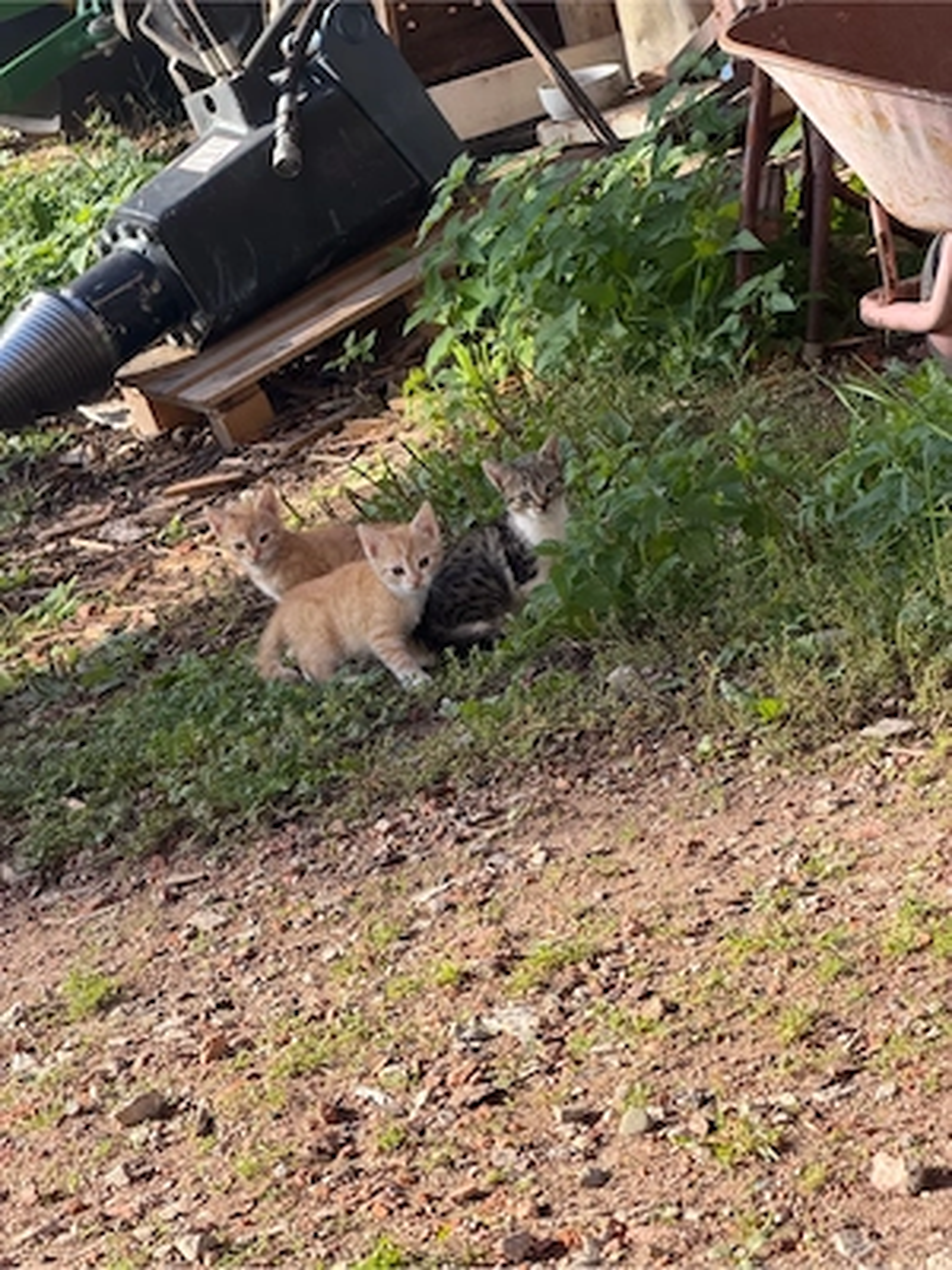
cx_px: 476
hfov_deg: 14.8
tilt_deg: -17.5
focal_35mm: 100
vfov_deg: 19.6
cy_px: 635
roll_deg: +16.3
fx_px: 3667
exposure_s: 1/277
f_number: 2.8
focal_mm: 16.89
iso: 50
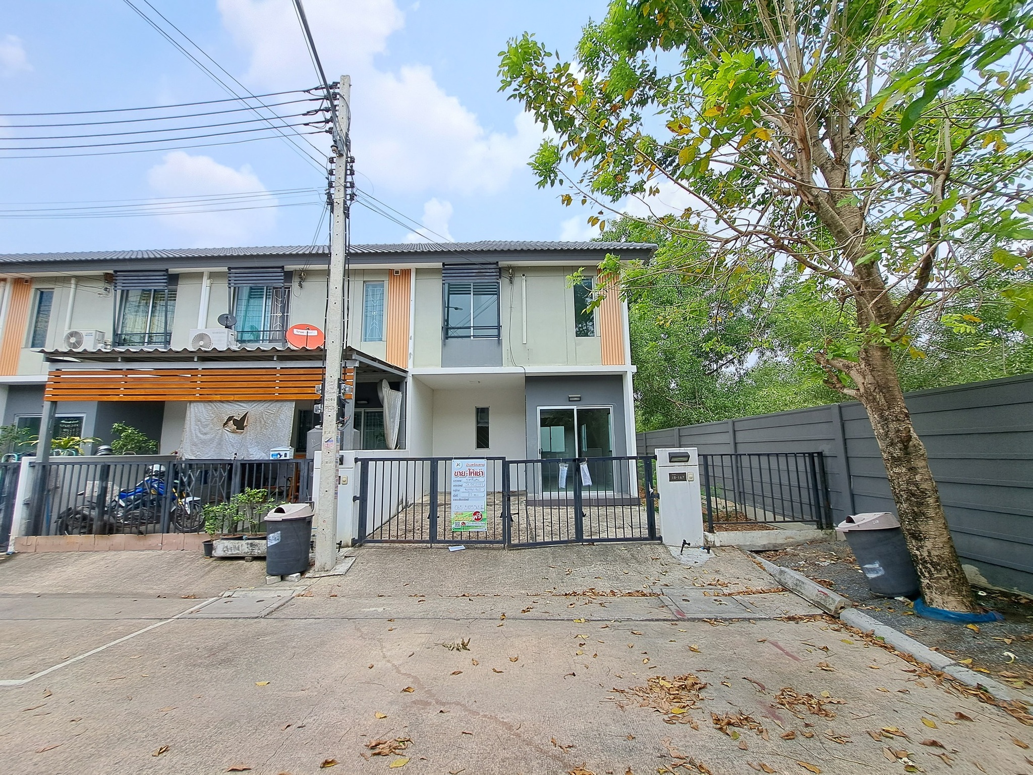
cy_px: 388
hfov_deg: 106.2
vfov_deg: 89.9
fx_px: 388
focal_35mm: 13
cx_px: 516
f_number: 2.2
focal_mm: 1.74
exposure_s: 1/1059
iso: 50
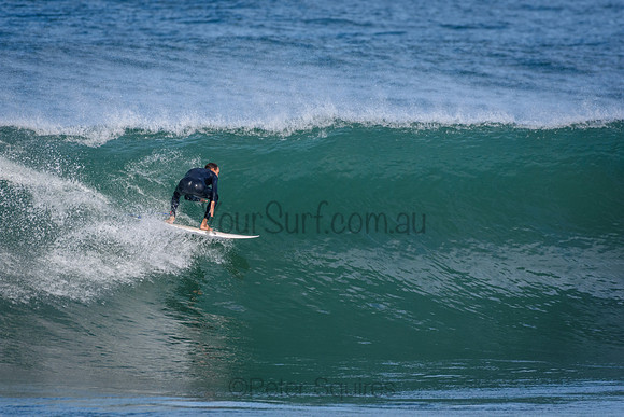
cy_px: 208
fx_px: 13002
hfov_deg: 2.7
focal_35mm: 750
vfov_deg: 1.8
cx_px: 312
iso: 450
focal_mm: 500
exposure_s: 1/2000
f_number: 5.6
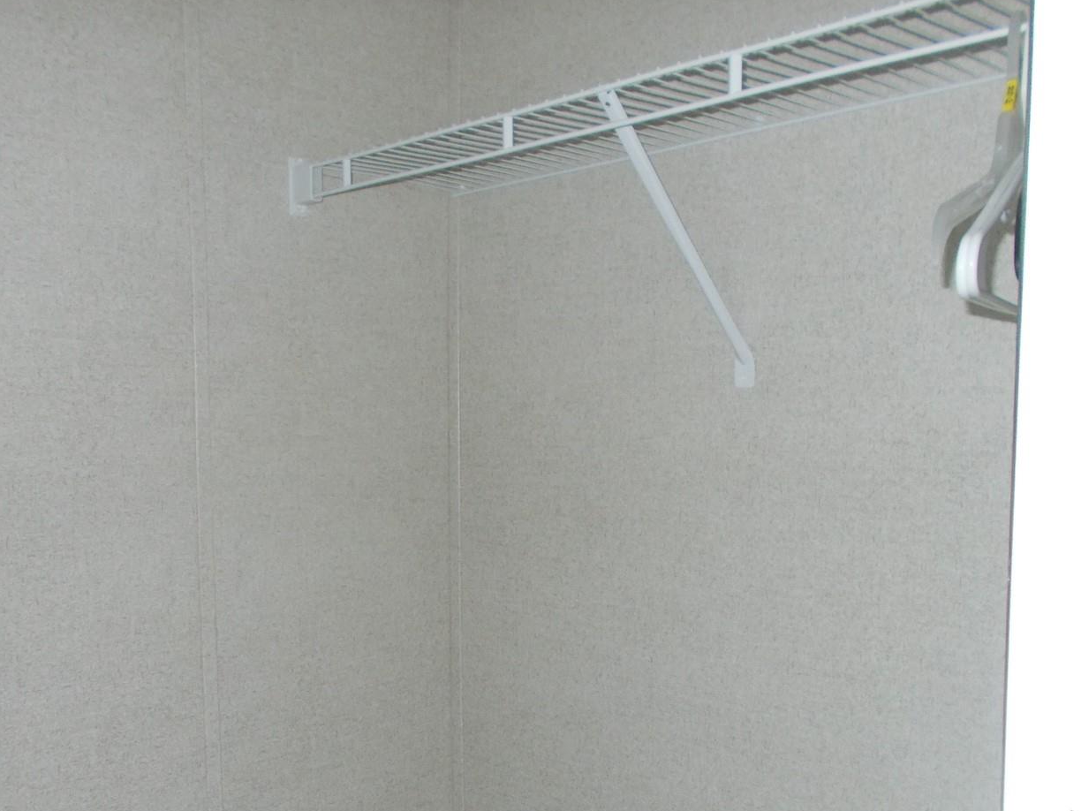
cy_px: 506
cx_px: 465
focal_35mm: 34
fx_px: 1062
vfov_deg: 41.5
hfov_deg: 53.8
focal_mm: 4.6
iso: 200
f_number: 3.2
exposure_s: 1/25
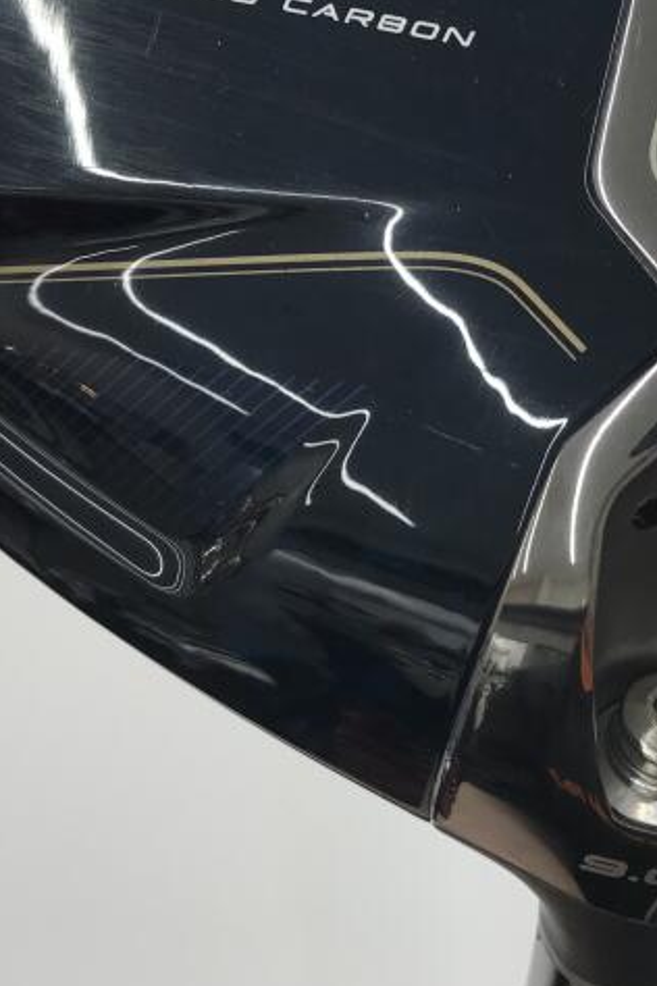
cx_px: 428
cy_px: 300
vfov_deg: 33.5
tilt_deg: -62.5
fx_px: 1615
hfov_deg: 22.9
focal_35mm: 59
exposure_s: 1/120
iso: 40
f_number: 1.8
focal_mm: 3.99
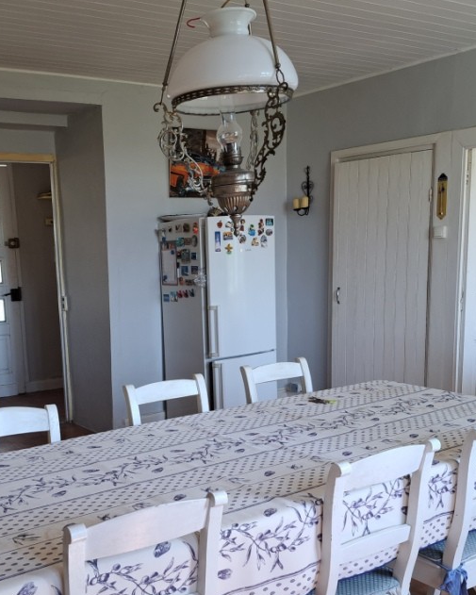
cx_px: 155
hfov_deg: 38.7
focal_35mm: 38
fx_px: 669
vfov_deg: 47.6
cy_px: 357
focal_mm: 5.23
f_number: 1.8
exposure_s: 1/50
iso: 50
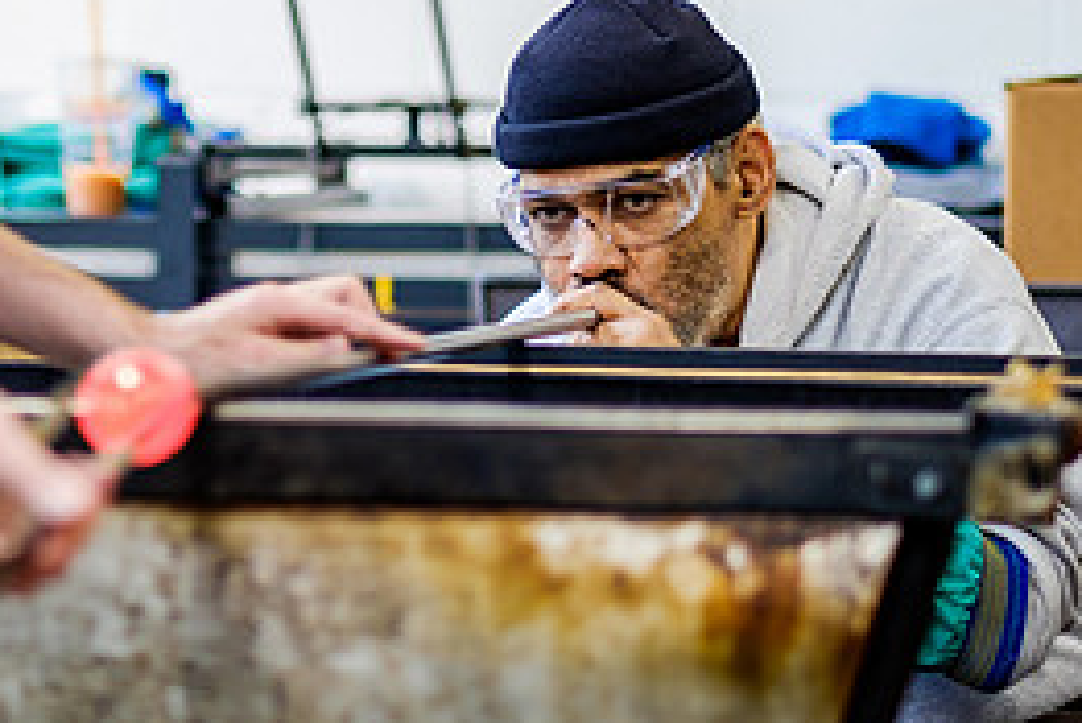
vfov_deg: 7.3
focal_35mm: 189
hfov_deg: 10.8
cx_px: 257
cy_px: 76
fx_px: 5683
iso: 200
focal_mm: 56
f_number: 1.2
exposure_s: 1/125
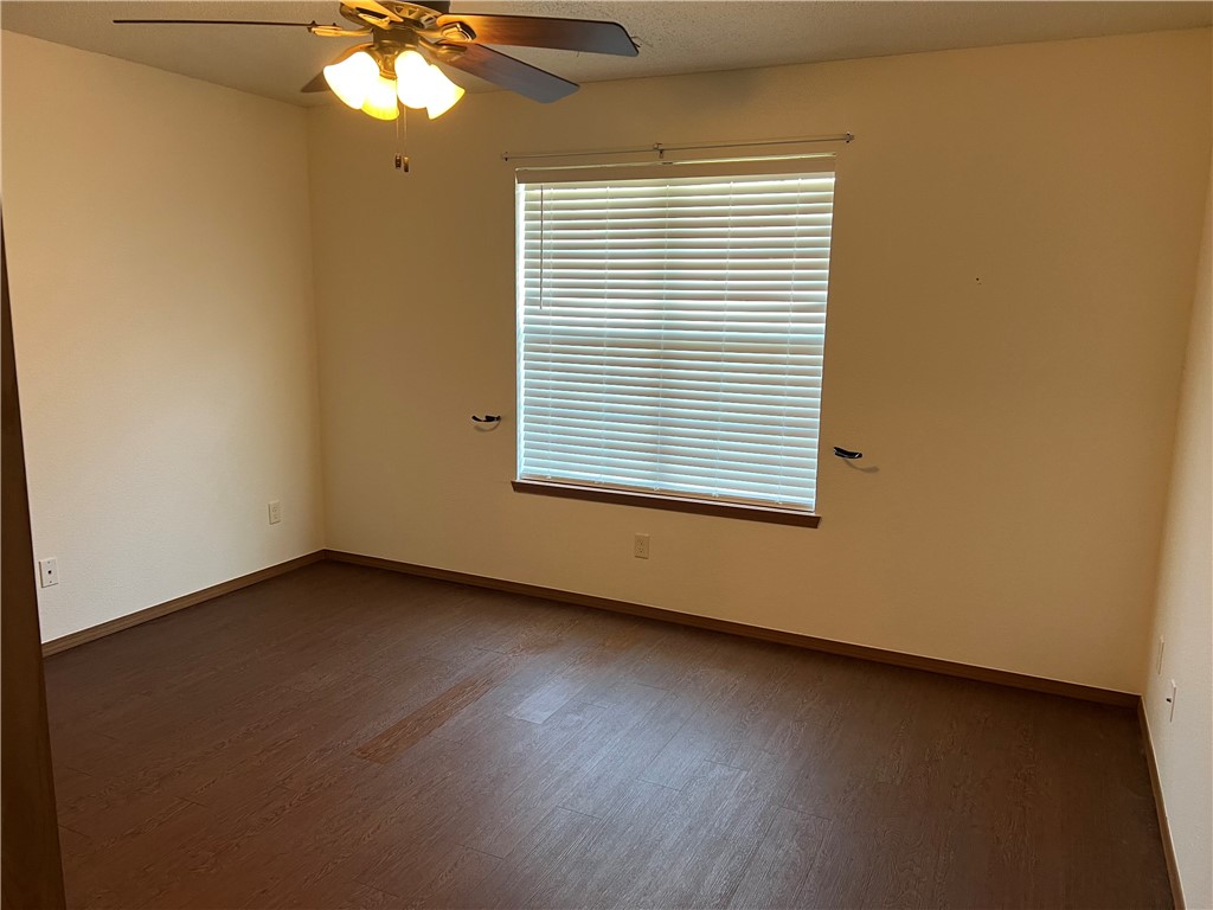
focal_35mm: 26
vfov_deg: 53.1
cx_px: 606
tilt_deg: -11.8
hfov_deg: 67.3
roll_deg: -0.9
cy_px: 455
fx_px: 911
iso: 125
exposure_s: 1/60
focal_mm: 5.7
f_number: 1.5
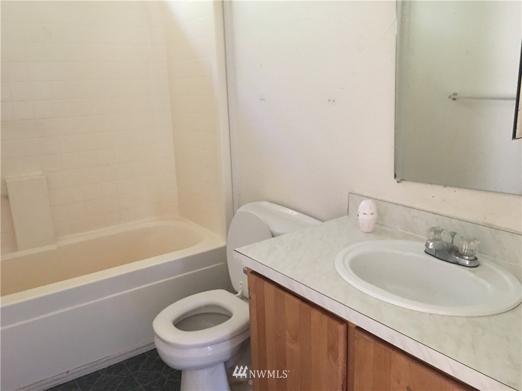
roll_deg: +2.4
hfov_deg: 61.7
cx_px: 261
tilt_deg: -15.6
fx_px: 437
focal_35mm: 29
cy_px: 196
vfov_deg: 48.2
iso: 200
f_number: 2.2
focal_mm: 4.15
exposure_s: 1/15
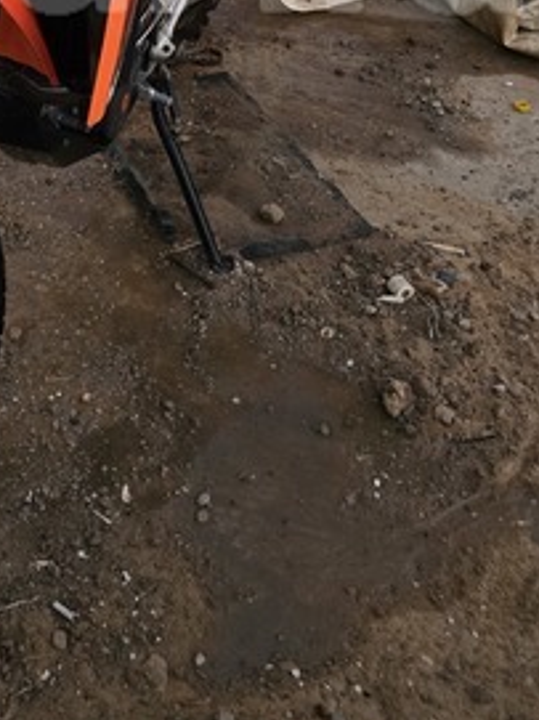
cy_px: -64
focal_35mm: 51
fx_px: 1060
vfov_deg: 33.0
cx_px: 5
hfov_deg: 27.0
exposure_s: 1/100
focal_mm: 6.3
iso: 1250
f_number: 1.7
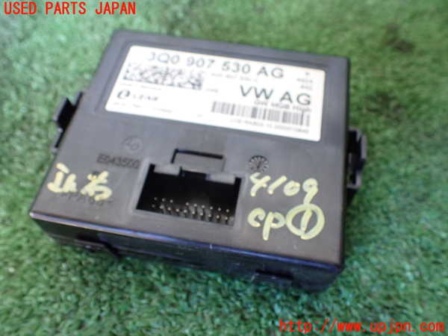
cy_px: 168
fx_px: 388
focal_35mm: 30
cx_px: 224
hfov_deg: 60.0
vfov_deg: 46.8
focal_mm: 5.4
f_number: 2.3
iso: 800
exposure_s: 1/60
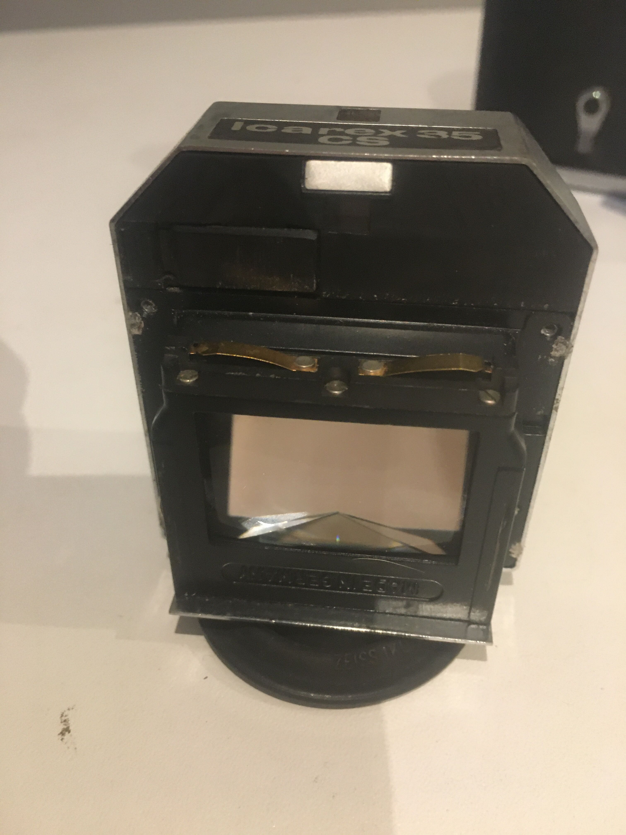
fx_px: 699
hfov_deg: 48.2
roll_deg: +0.4
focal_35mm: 29
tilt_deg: -39.0
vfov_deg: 61.7
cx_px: 313
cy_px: 418
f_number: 2.2
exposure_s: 1/17
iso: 200
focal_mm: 4.15
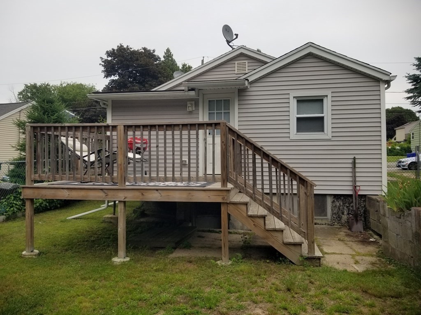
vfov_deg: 53.1
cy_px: 158
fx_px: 316
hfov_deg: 67.3
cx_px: 210
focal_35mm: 26
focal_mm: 4.25
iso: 50
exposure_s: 1/938
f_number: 1.7
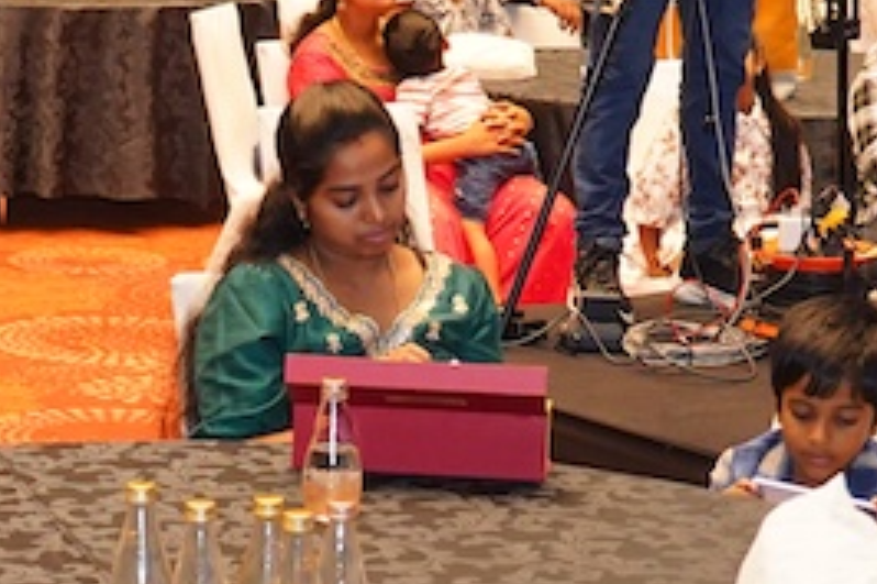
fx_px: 3189
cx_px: 178
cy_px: 805
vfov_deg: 10.2
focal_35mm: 131
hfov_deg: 15.6
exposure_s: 1/200
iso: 1600
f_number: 4
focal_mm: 29
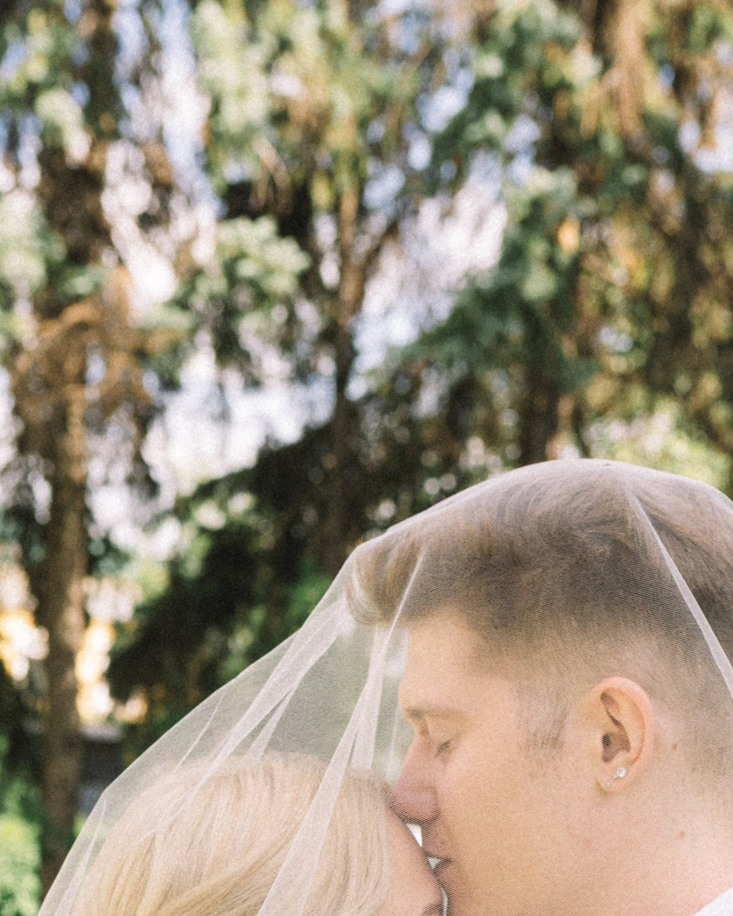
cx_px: 419
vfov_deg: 18.9
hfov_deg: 16.5
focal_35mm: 93
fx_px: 2522
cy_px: 1232
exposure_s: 1/500
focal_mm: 35
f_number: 4
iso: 320
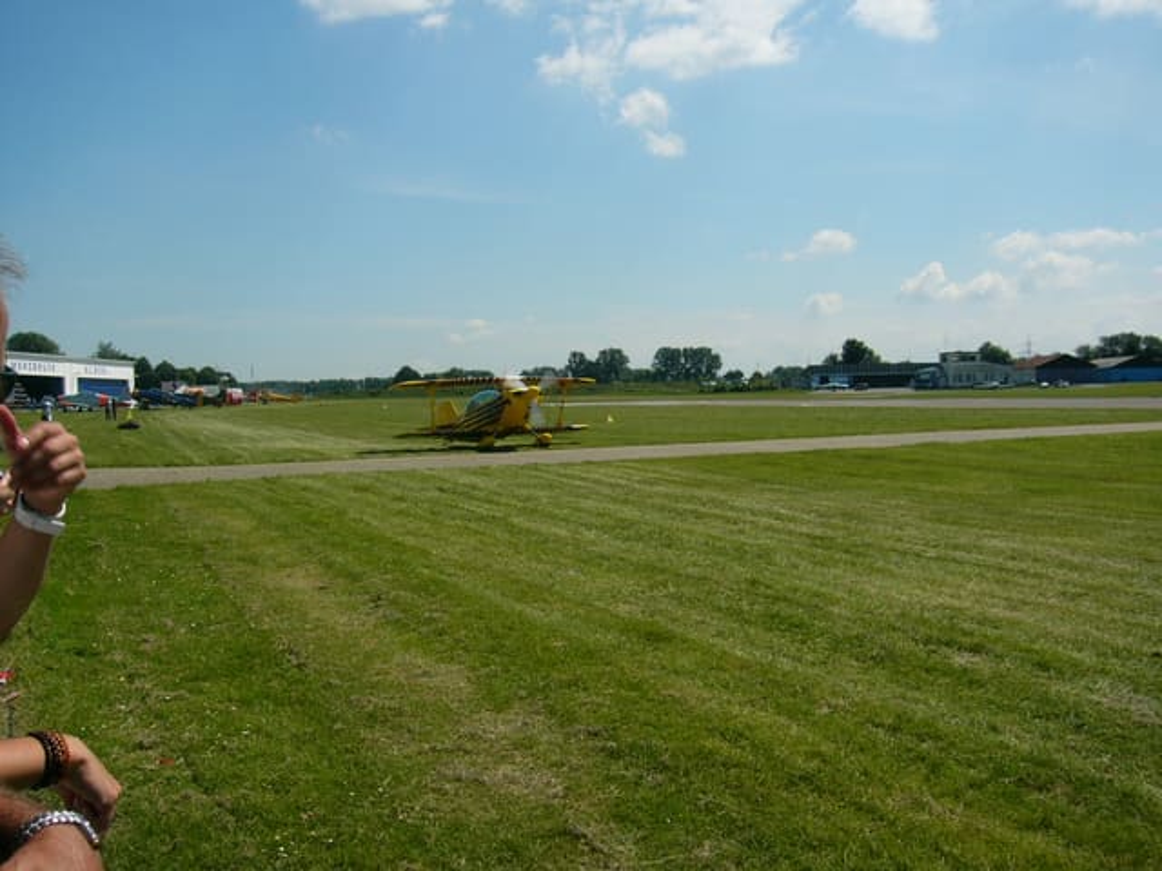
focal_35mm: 35
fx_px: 1175
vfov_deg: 40.7
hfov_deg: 52.6
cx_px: 581
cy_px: 436
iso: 50
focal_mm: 5.8
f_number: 8
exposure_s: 1/200
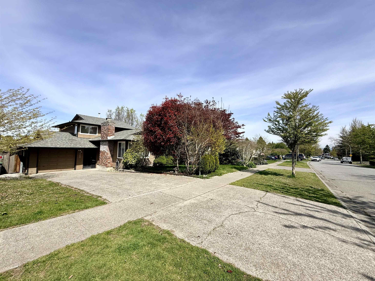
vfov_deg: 85.7
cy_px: 140
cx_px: 188
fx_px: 152
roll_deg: -1.3
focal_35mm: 14
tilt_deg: +3.5
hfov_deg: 102.1
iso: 50
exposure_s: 1/2024
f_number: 2.2
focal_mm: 2.22
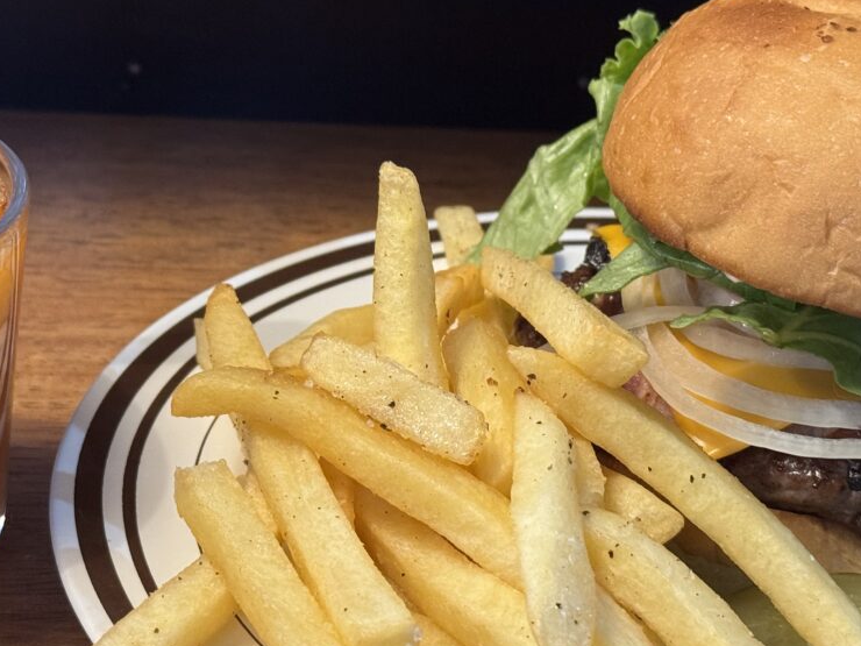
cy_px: 326
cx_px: 344
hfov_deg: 23.5
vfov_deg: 17.8
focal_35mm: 83
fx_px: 2064
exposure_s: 1/44
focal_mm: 6.76
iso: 250
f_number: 1.78
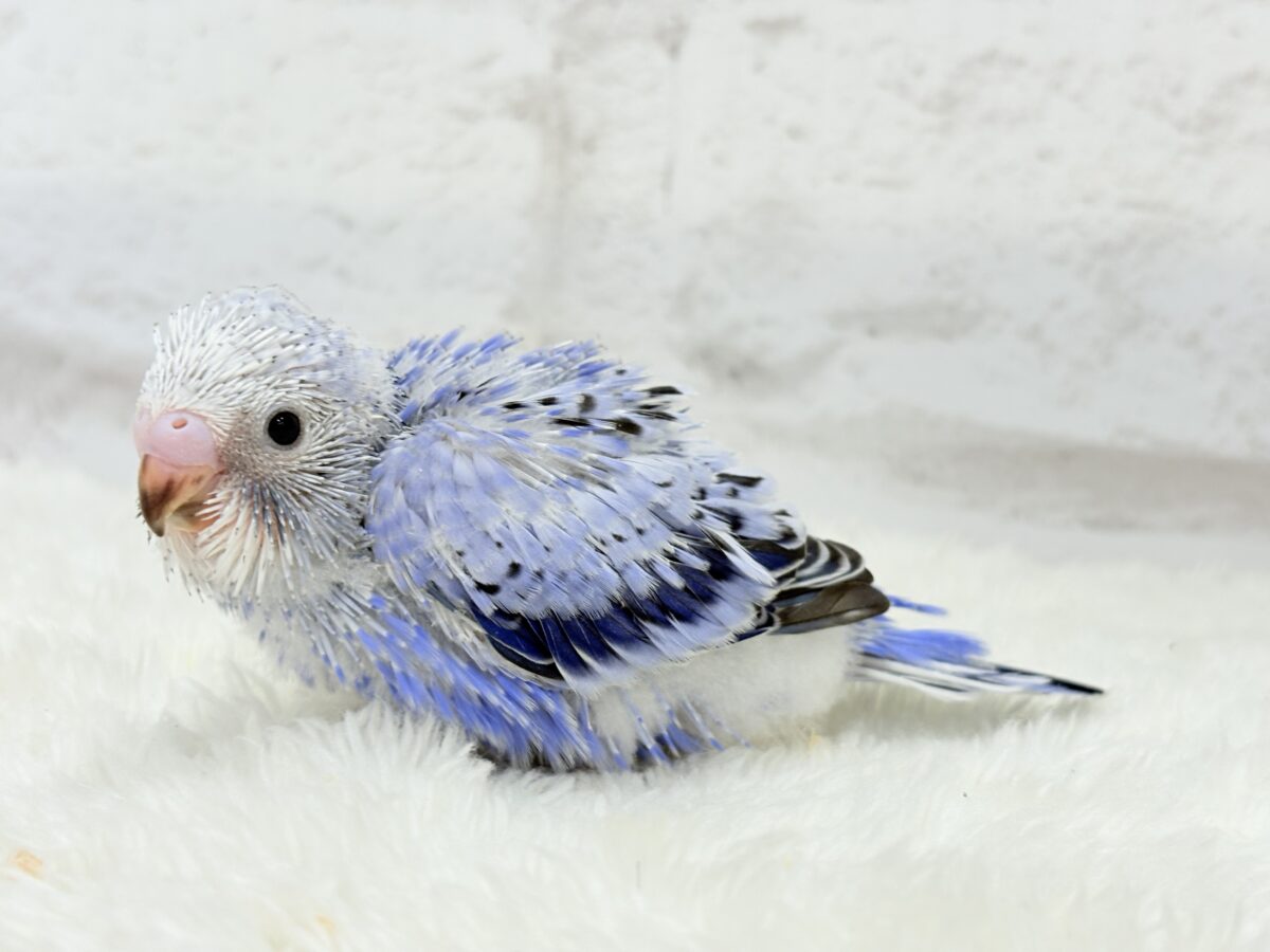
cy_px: 476
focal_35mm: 52
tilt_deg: -9.6
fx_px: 1908
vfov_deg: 28.0
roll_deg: -1.1
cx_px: 635
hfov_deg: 36.8
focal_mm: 5.96
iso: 32
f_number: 1.6
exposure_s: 1/50
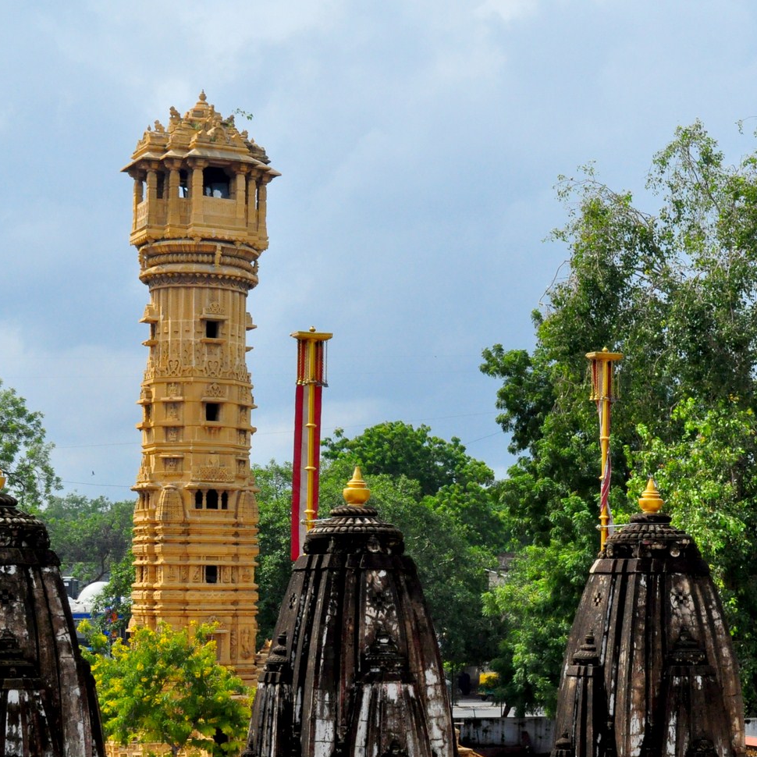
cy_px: 499
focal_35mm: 76
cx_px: 636
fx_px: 1880
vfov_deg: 22.7
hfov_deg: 22.4
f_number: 11
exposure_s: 1/800
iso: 800
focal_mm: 30
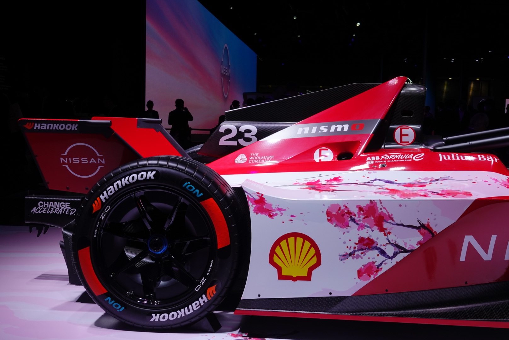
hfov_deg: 41.1
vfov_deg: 28.1
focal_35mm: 48
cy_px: 170
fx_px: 679
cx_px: 254
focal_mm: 17.55
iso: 100
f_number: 7.1
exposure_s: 1/100
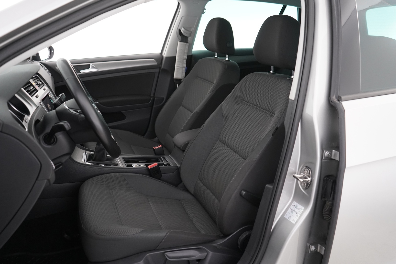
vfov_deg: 42.3
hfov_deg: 60.3
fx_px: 341
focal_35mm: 31
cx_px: 198
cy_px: 132
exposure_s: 1/40
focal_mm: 31
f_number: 3.5
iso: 4000
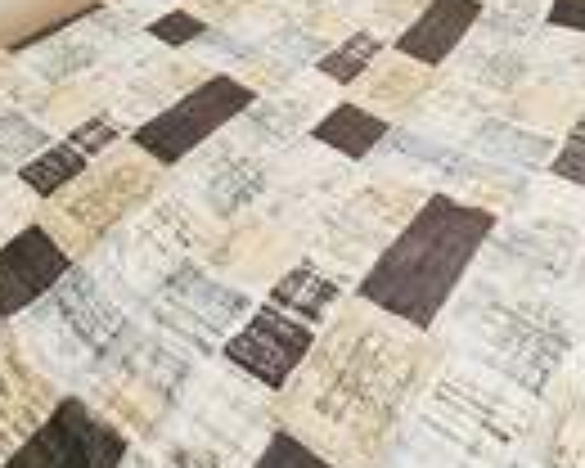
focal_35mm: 37
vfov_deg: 31.3
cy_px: -137
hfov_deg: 49.0
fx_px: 641
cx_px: 328
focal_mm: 1.7
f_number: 2.2
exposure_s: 1/50
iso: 200
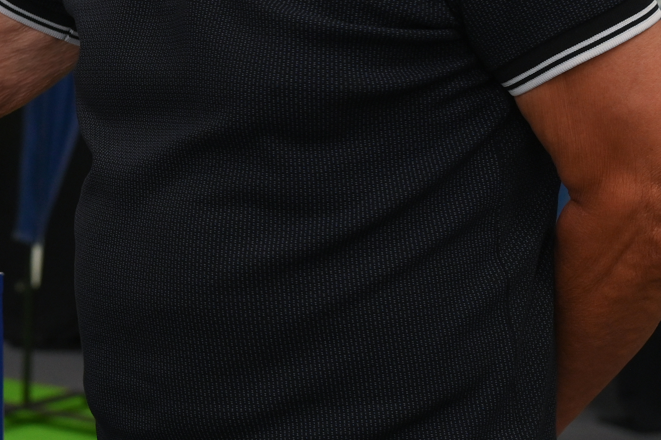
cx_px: -178
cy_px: -86
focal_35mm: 160
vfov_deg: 8.5
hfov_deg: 12.5
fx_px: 2936
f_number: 4
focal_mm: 55
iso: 1600
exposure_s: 1/200
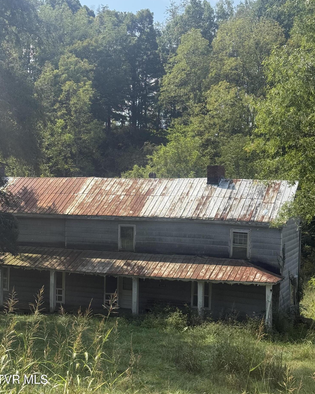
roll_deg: -0.7
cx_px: 156
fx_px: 594
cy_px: 185
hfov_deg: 29.7
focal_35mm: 51
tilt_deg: +0.4
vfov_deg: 36.6
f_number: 1.78
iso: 100
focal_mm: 6.76
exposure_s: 1/3534
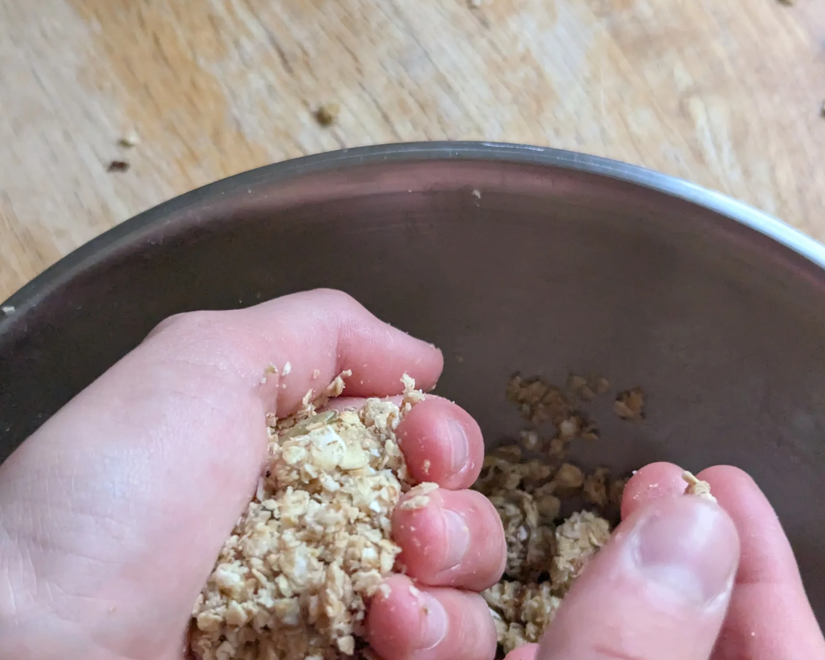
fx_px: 1538
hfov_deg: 30.0
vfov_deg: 24.0
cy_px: 464
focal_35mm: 63
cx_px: 412
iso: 1058
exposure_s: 1/915
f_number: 1.9
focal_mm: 6.8
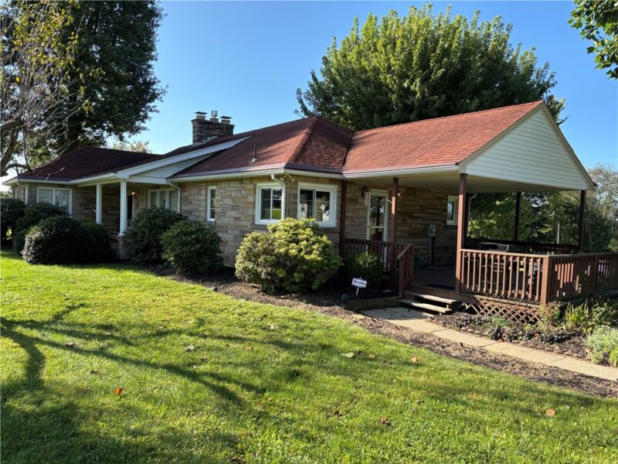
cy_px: 232
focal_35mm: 26
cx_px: 309
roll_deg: -2.1
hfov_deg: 67.3
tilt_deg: -0.5
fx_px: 464
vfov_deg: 53.1
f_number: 1.6
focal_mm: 5.96
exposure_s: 1/918
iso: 50
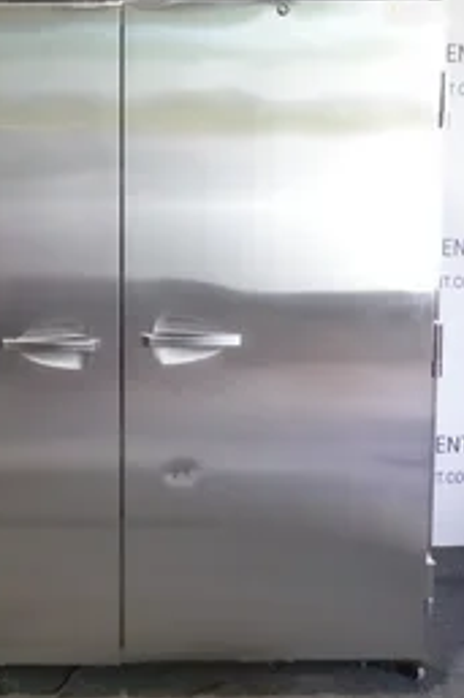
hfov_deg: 25.2
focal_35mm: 53
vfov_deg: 37.4
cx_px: 121
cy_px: 293
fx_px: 1026
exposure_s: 1/40
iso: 5000
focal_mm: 12.76
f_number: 10
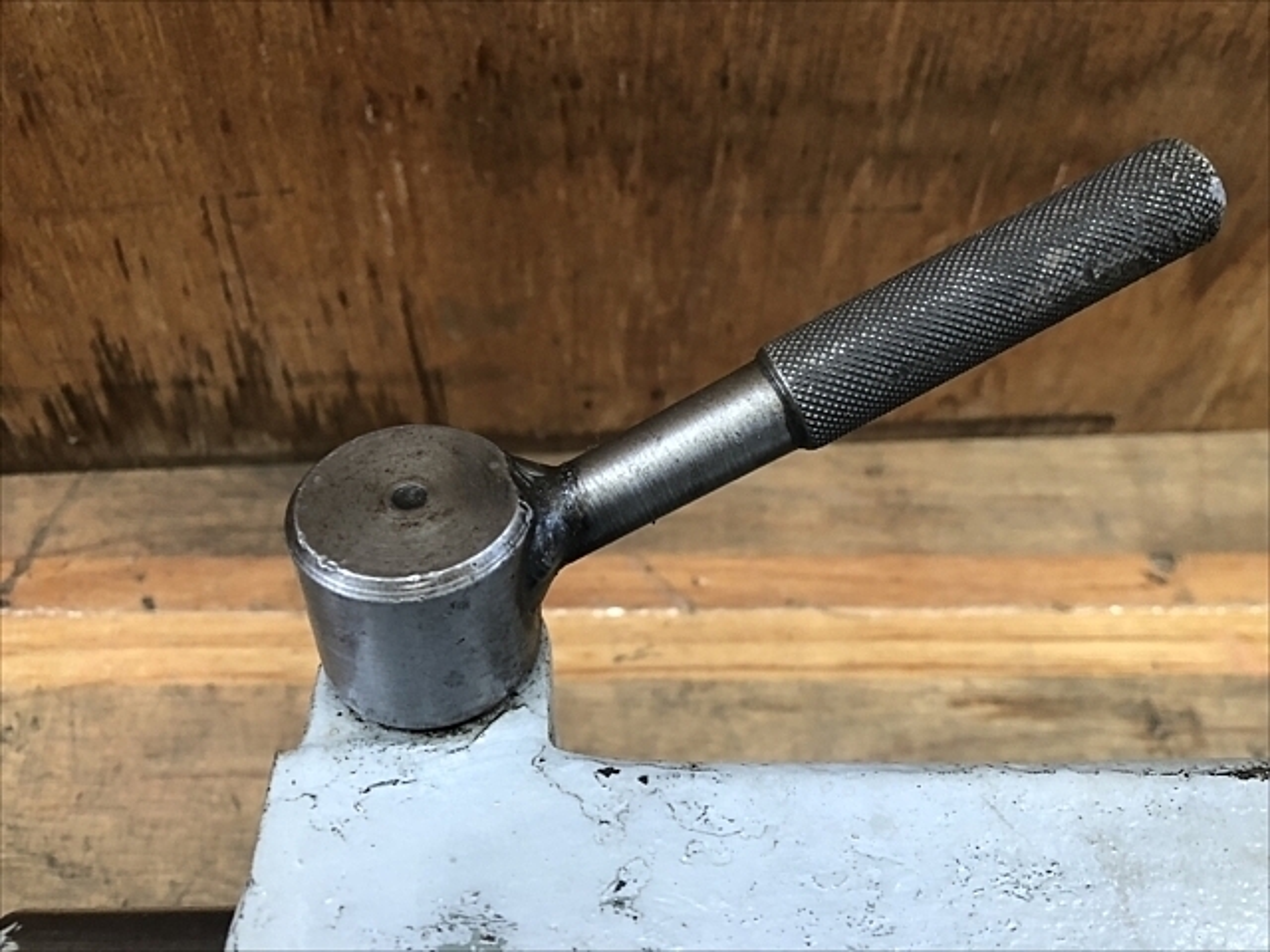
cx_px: 635
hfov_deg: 63.4
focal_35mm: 28
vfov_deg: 49.7
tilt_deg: -52.5
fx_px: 1027
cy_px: 476
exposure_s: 1/15
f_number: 1.8
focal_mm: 3.99
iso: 64
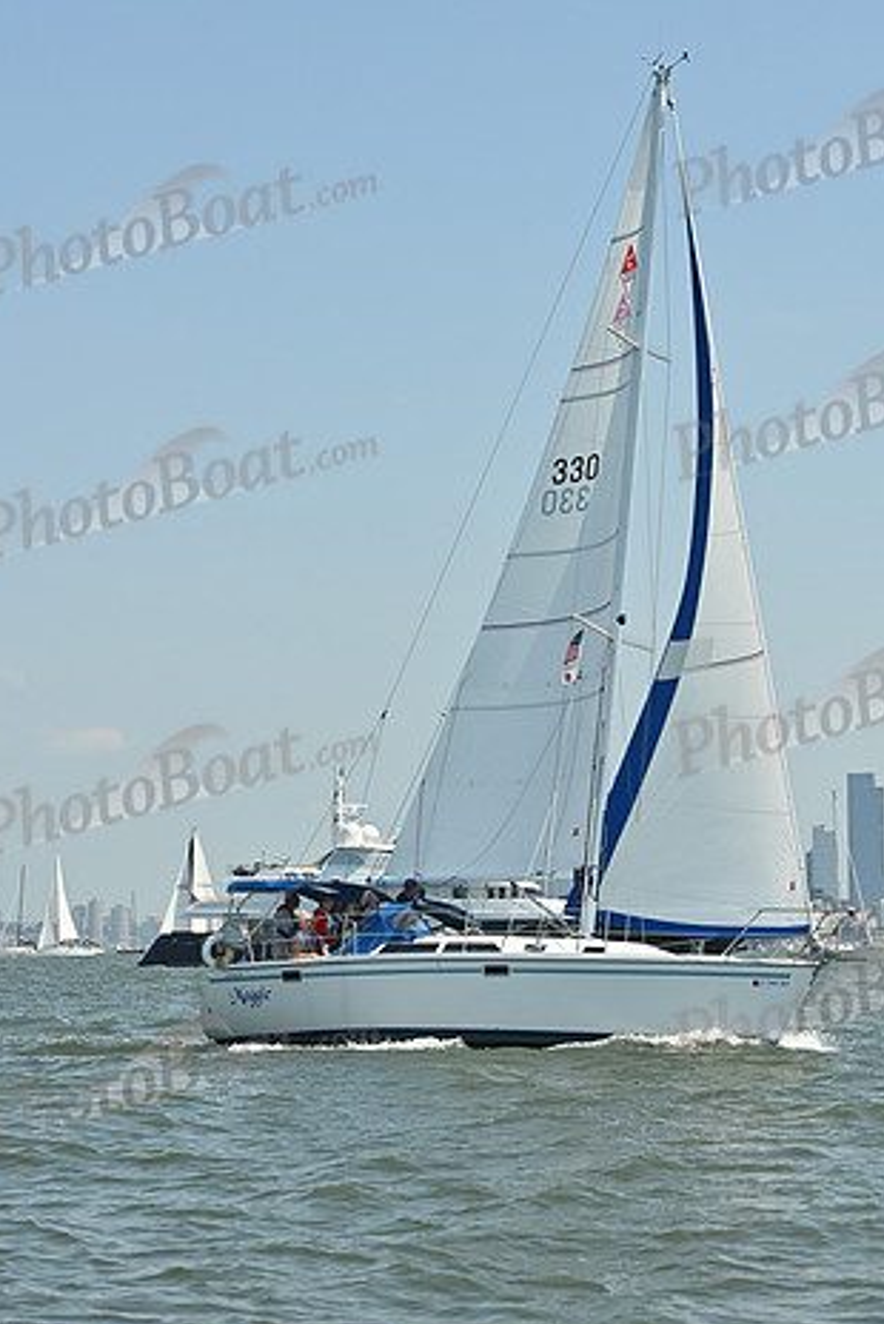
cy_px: 596
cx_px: 526
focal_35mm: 100
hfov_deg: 13.7
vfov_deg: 20.4
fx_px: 3678
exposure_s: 1/1000
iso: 320
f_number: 10
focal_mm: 80
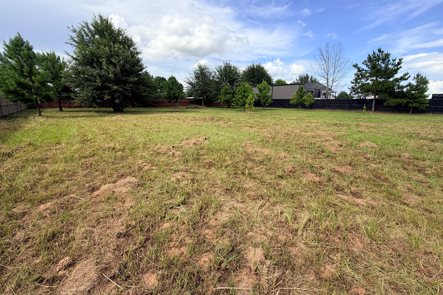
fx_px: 185
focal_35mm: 15
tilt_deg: -8.2
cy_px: 127
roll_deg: -0.9
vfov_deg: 76.9
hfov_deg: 100.4
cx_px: 222
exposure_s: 1/770
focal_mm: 2.22
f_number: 2.2
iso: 25
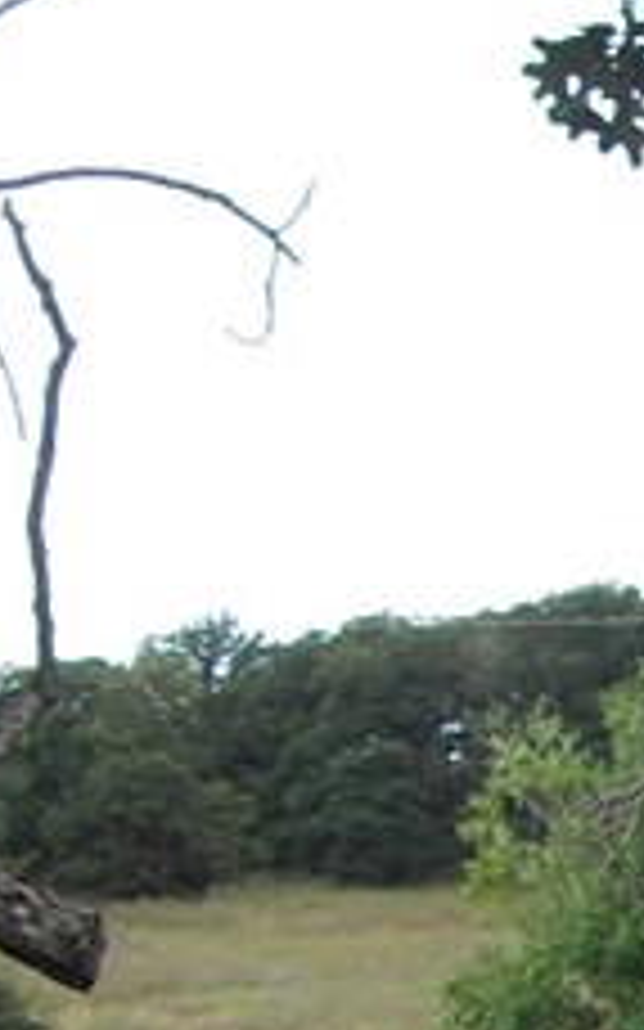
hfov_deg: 6.8
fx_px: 4805
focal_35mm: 171
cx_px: 2040
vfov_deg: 11.8
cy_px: 1448
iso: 100
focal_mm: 6.3
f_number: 3.1
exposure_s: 1/320
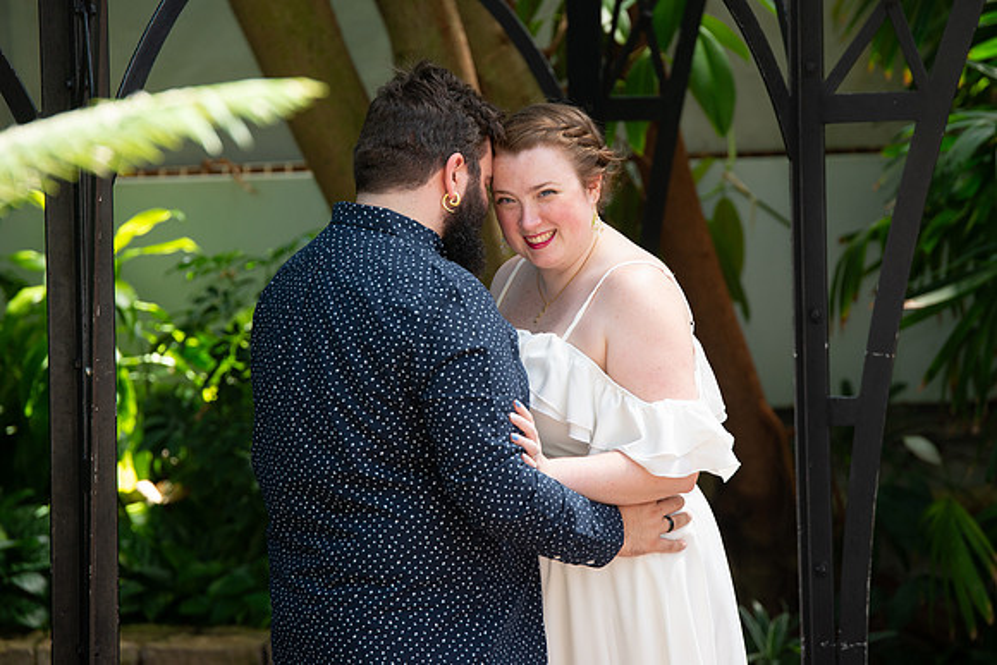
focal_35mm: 211
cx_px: 527
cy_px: 314
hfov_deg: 9.7
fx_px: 5856
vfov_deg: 6.5
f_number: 5
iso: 640
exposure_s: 1/200
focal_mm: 200
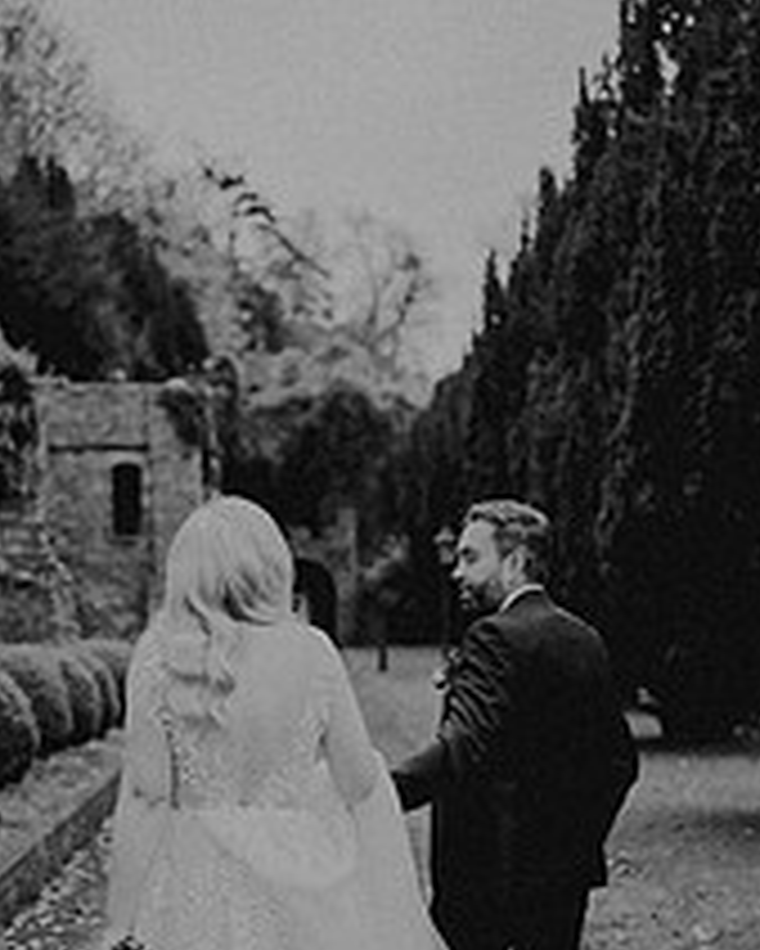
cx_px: 387
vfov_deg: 26.9
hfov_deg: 21.9
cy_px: 644
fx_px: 1967
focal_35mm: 70
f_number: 1.6
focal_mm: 35
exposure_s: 1/200
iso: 400
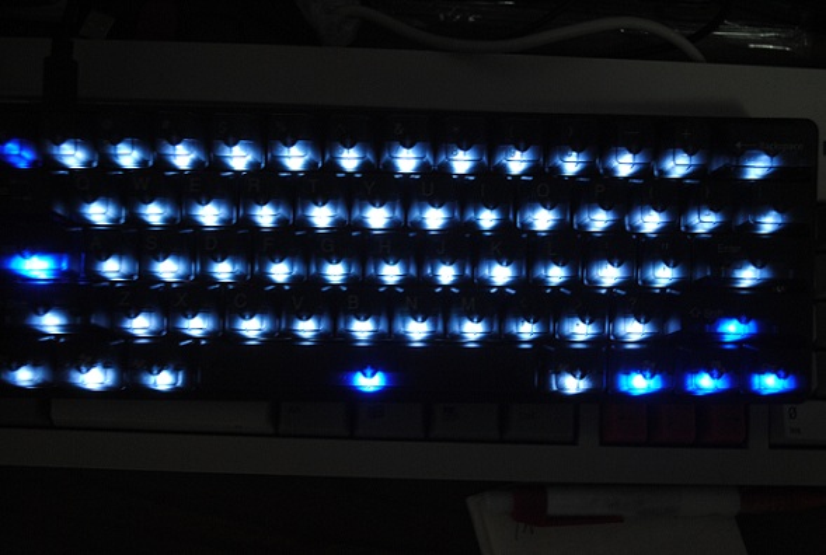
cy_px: 278
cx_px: 413
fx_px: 828
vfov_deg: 37.1
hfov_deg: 53.0
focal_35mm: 36
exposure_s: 1/10
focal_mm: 24
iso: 400
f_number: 4
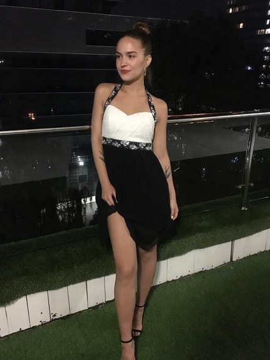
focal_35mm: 30
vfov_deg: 60.0
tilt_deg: -19.3
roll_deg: +0.1
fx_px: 312
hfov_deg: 46.8
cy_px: 181
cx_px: 132
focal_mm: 4.15
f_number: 2.2
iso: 1600
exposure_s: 1/17
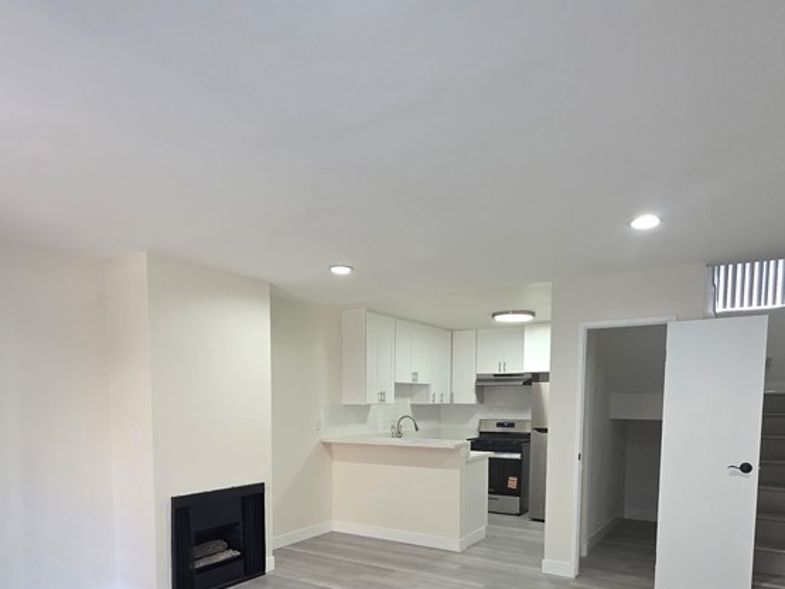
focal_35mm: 24
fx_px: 544
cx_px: 366
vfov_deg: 53.9
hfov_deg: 71.5
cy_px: 449
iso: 250
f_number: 1.9
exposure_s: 1/120
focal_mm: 2.2
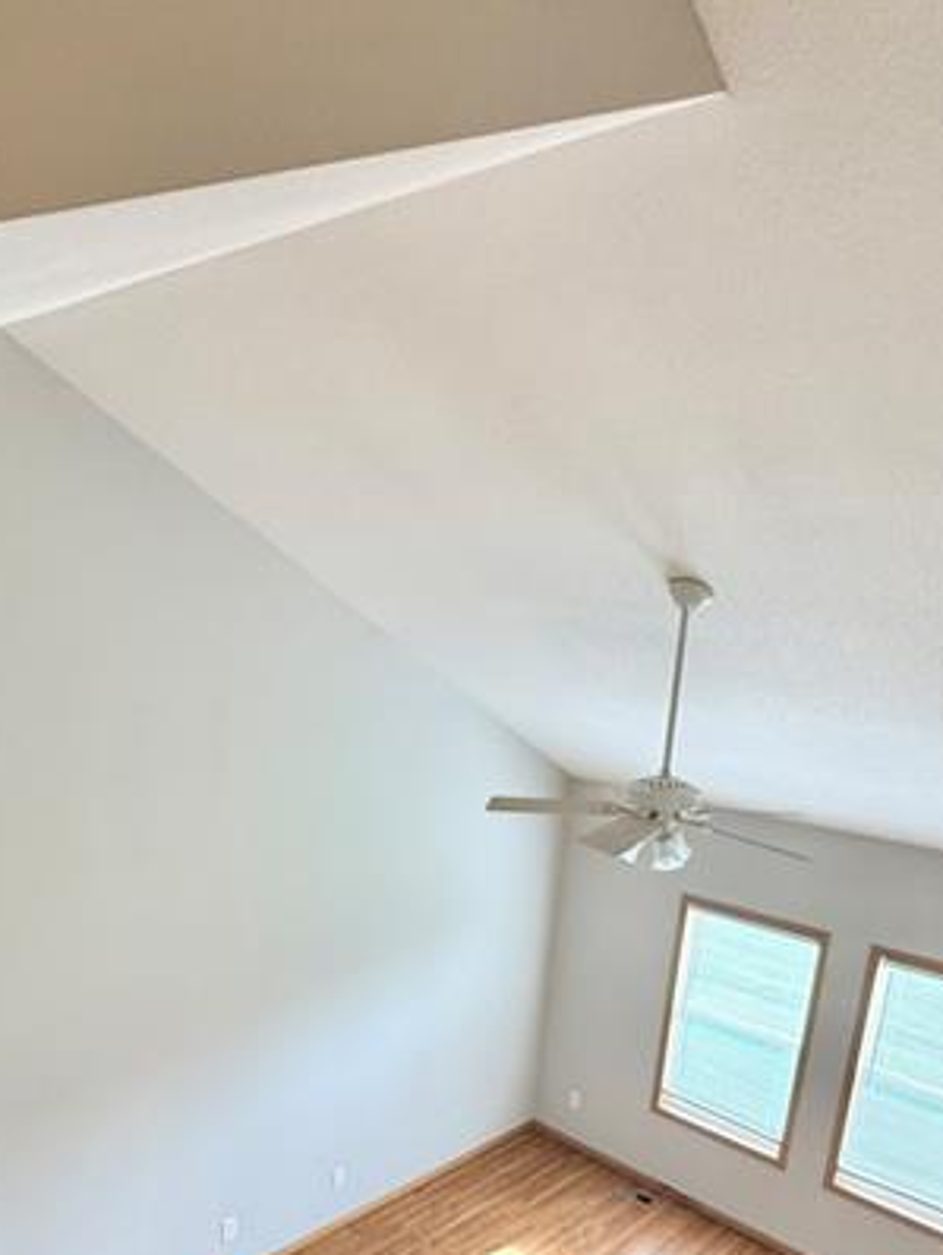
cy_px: 899
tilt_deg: -15.4
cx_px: 435
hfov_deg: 51.4
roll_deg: -4.6
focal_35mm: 27
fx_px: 980
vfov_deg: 62.5
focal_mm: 2.22
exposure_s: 1/120
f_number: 2.2
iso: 100
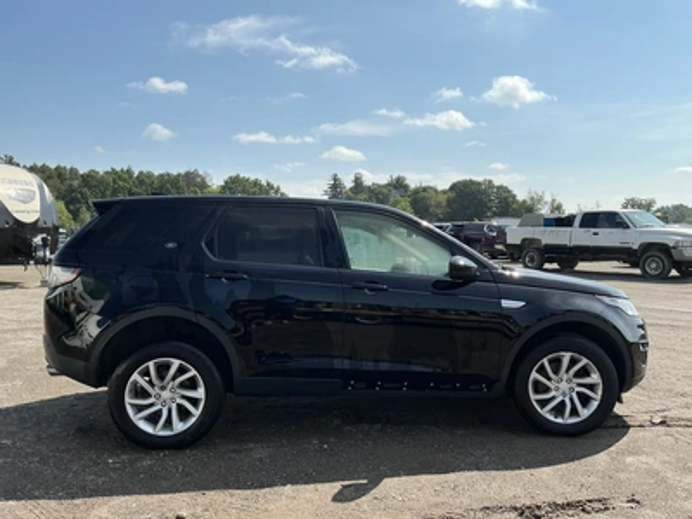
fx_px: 560
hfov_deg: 63.4
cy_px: 260
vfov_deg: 49.7
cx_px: 346
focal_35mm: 28
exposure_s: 1/2320
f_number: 1.8
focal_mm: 3
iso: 25
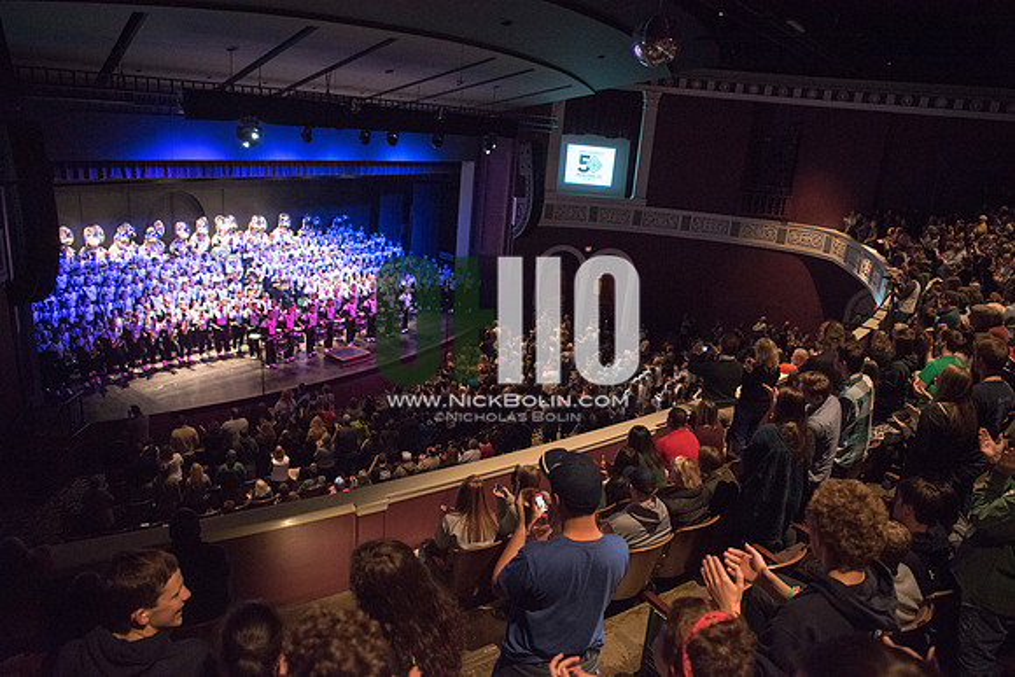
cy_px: 338
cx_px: 508
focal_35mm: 24
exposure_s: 1/320
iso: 4000
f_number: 2.8
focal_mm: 24
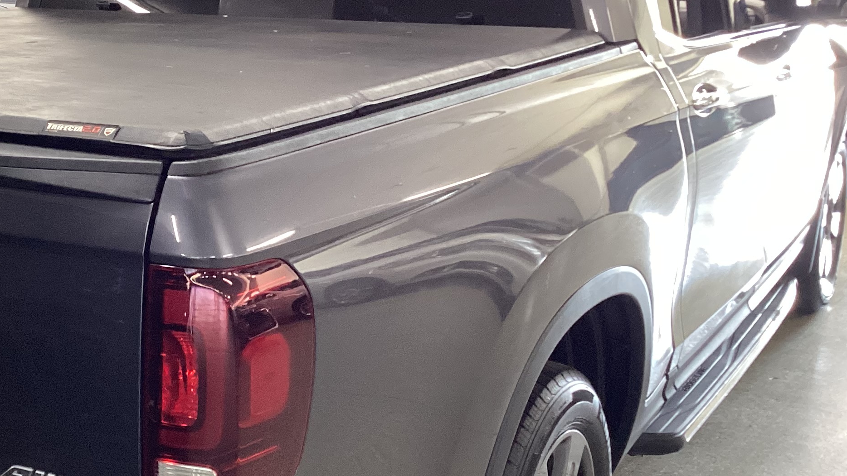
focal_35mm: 59
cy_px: 235
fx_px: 1325
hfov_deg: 34.3
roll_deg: +0.9
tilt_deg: -16.4
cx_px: 162
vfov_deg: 20.4
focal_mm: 3.3
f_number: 2.4
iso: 250
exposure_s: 1/50
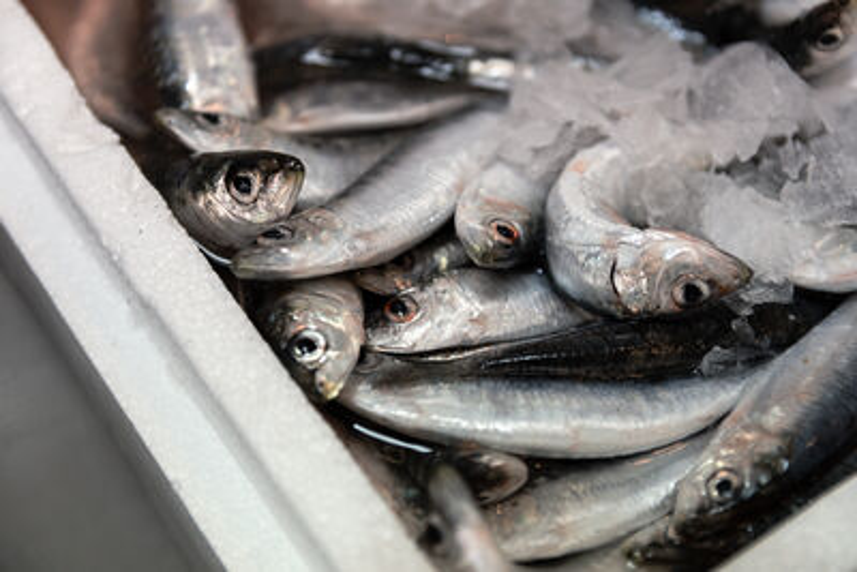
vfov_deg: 18.2
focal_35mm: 75
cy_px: 286
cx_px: 428
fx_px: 1786
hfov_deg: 27.0
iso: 500
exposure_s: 1/200
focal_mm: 50
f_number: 2.8
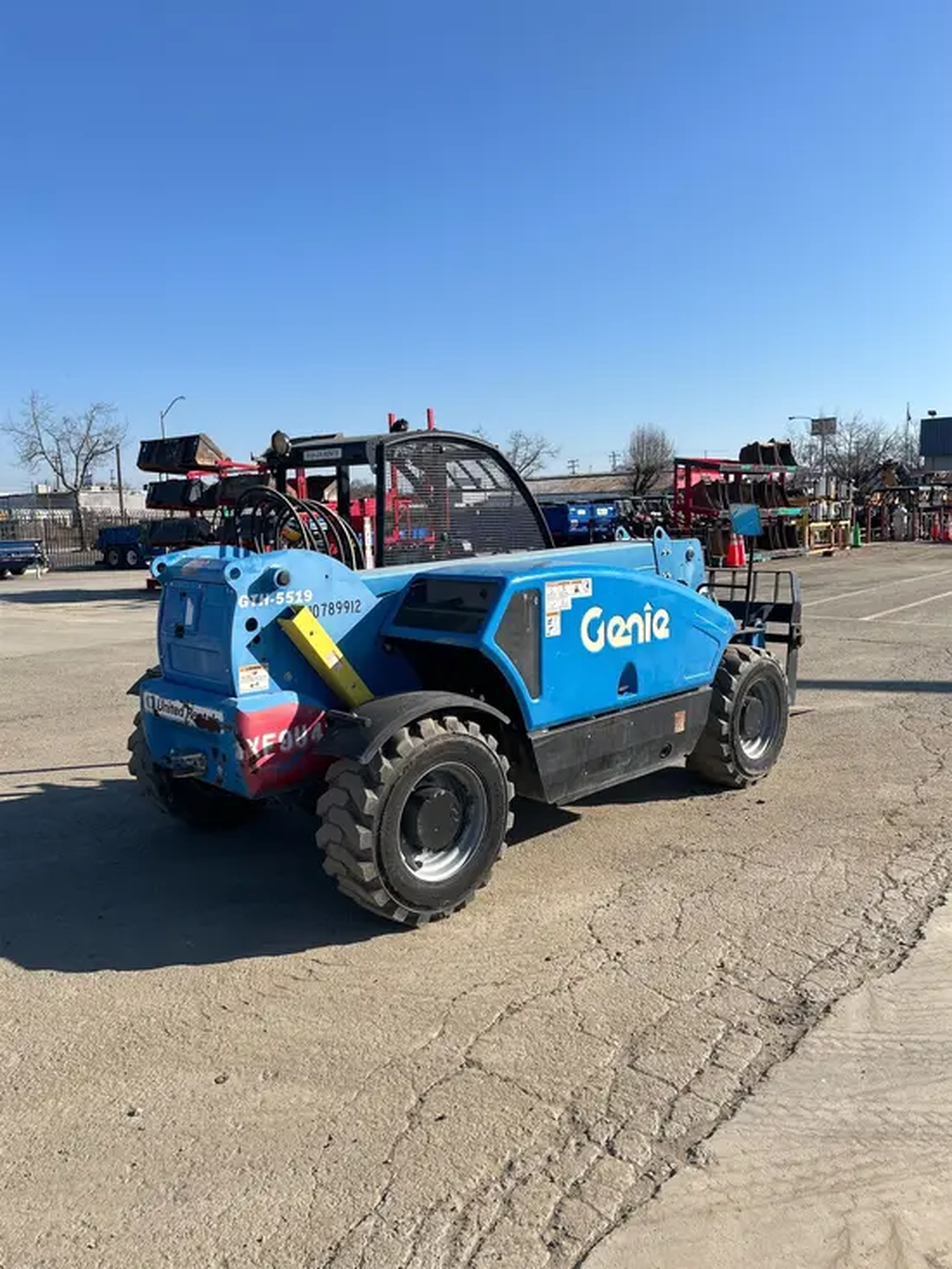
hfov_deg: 53.1
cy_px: 634
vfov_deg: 67.3
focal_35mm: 26
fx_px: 953
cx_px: 476
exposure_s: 1/4444
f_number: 1.5
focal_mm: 5.7
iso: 50
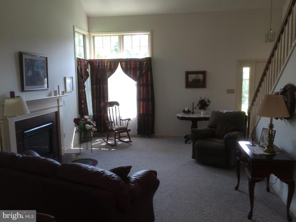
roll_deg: +0.6
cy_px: 111
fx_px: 248
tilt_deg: -5.9
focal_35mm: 29
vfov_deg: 48.2
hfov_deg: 61.7
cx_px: 148
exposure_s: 1/40
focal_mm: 4.15
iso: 32
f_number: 2.2
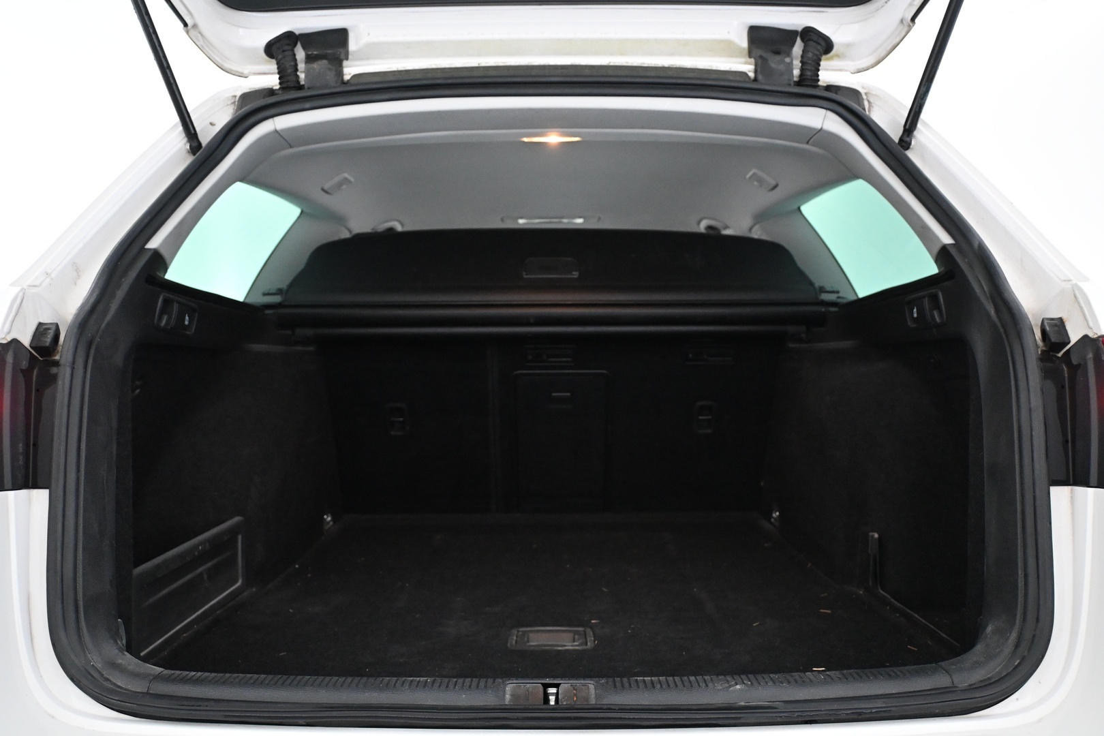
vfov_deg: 44.6
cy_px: 368
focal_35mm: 29
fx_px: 897
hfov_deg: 63.2
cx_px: 552
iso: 3200
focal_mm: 19.5
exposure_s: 1/80
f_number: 3.8
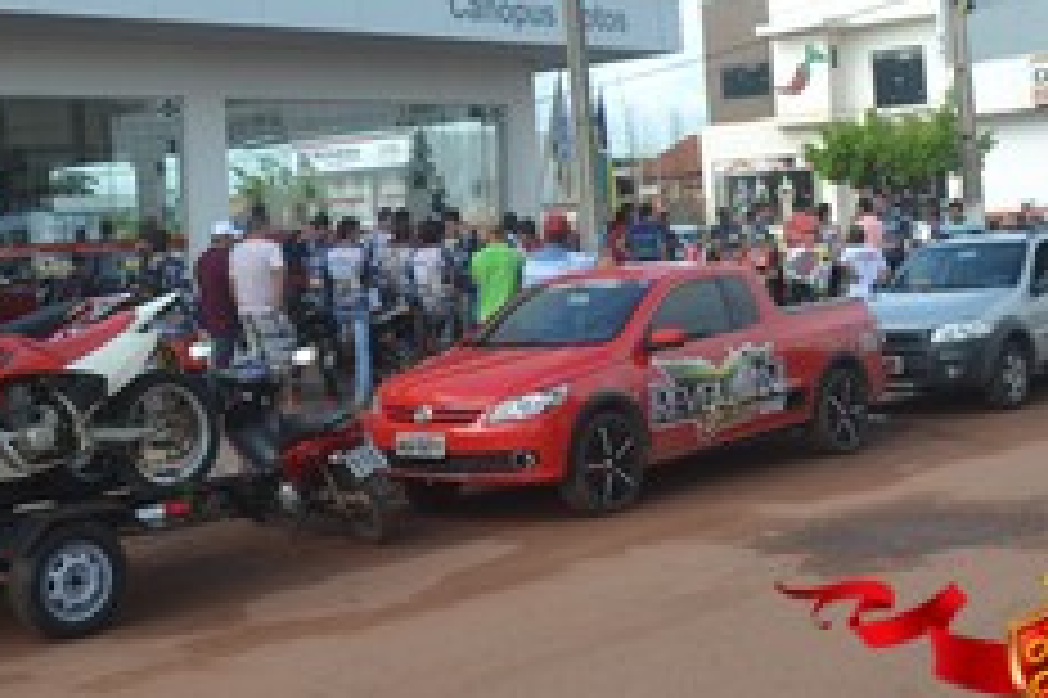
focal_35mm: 58
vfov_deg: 23.2
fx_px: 1687
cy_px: 189
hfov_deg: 34.3
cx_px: 378
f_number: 6.3
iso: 100
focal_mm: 20
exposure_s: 1/160
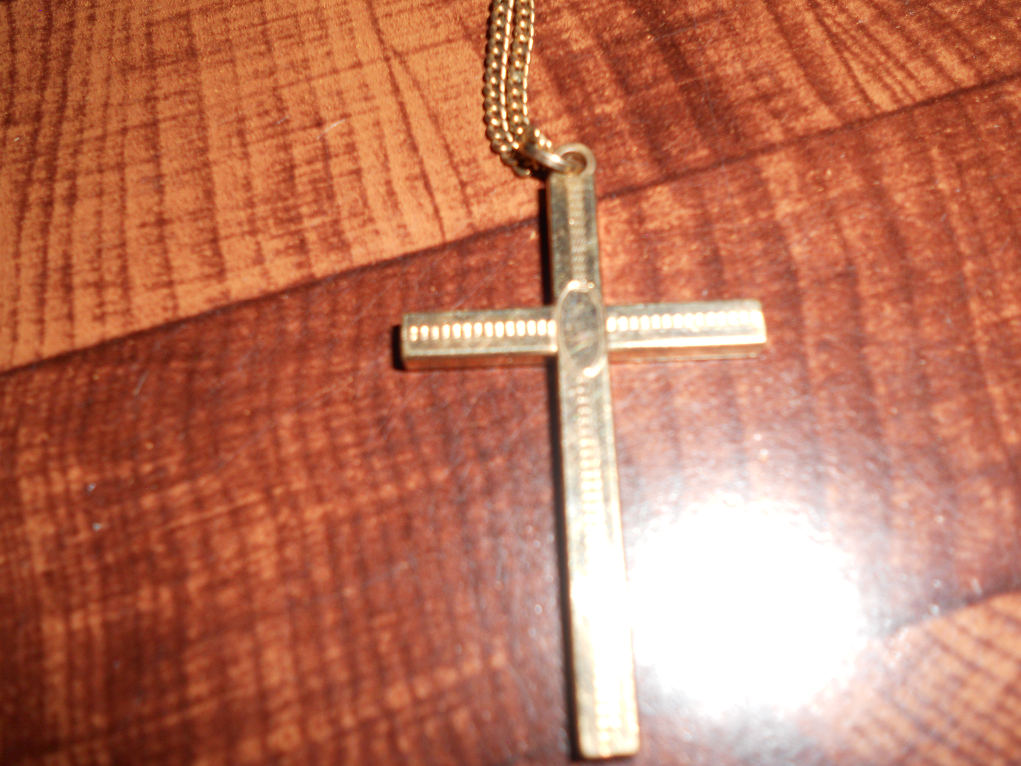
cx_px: 510
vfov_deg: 44.2
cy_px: 383
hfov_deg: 56.8
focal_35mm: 32
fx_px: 944
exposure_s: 1/25
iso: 80
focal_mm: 5.8
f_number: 8.8
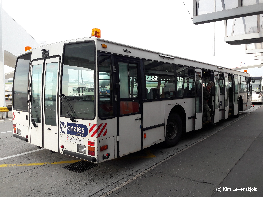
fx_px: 213
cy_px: 98
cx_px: 132
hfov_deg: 63.4
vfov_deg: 49.7
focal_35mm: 28
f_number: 1.9
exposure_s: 1/388
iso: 40
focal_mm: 3.7
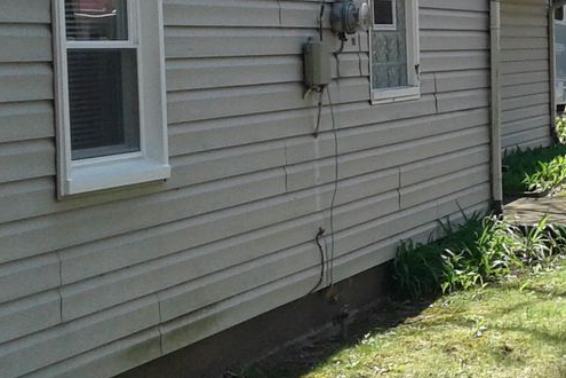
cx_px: 686
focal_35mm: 104
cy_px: 85
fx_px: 1635
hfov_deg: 18.6
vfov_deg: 13.1
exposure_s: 1/601
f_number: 2.2
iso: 50
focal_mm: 3.3
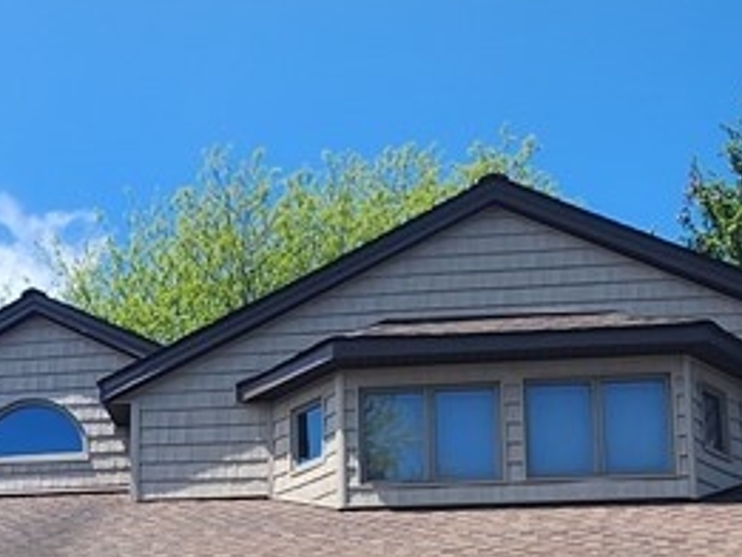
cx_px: 139
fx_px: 1094
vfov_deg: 25.6
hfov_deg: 36.1
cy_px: 668
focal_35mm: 51
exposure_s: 1/1667
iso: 50
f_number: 2.2
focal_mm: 2.2
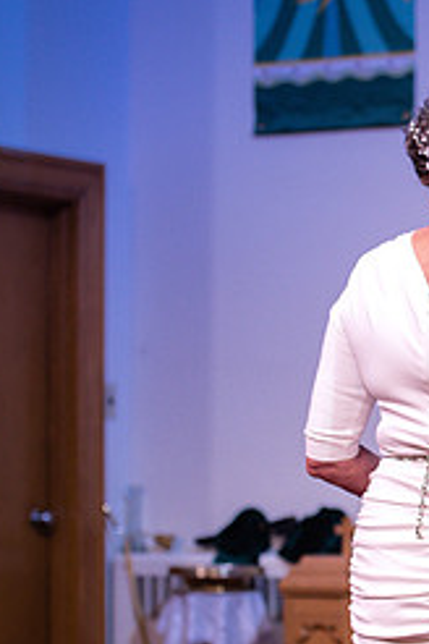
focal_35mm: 165
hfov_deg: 8.2
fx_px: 2949
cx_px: 594
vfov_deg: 12.4
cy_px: 420
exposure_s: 1/200
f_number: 2.8
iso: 800
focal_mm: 70
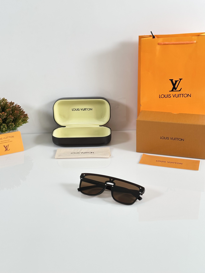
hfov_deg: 30.3
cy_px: 136
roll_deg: +1.6
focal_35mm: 48
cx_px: 102
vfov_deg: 39.7
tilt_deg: -24.1
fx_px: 379
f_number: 1.78
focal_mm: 6.86
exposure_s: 1/117
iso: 80
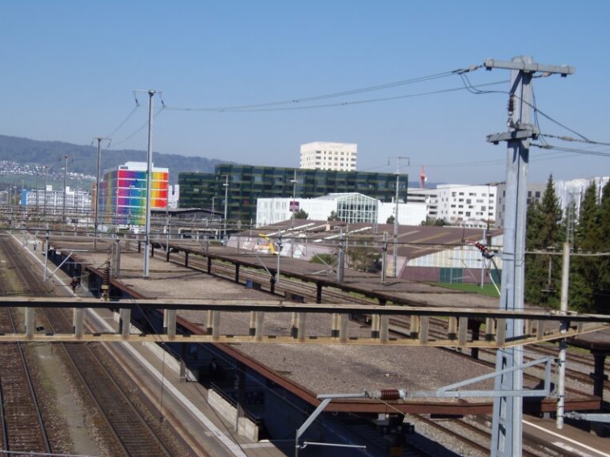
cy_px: 230
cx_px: 307
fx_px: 1004
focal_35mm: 57
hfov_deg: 33.8
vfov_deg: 25.7
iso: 64
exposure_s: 1/640
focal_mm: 10.4
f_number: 3.9
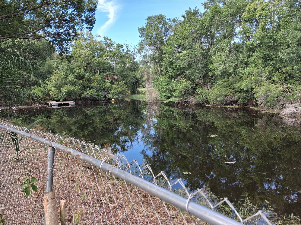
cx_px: 150
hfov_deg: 65.3
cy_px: 112
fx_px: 235
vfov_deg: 51.4
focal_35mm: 27
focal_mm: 4
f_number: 1.8
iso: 25
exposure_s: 1/137
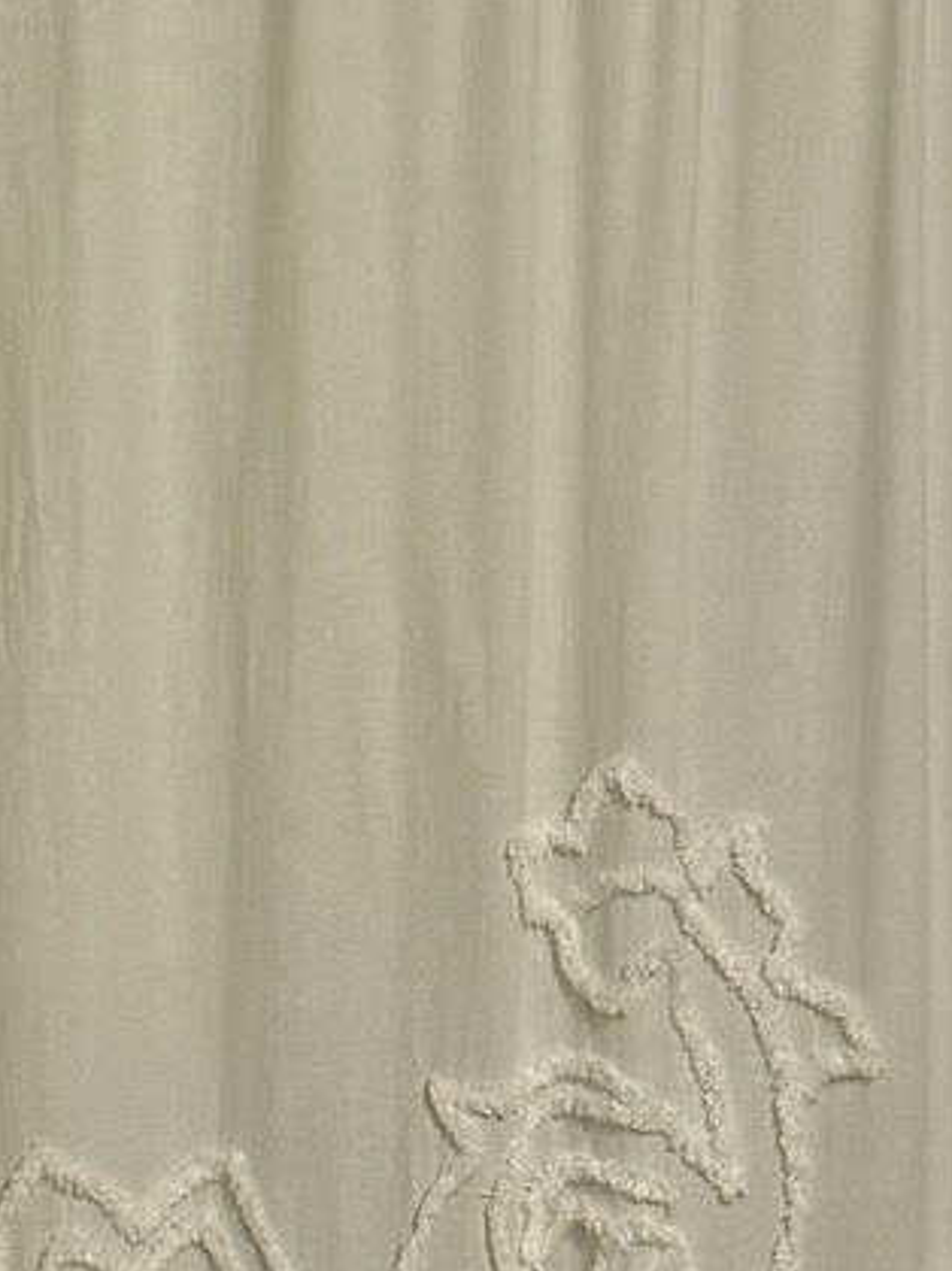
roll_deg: -1.3
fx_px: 4843
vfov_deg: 14.9
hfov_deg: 11.2
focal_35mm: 132
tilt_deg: -6.2
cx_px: 312
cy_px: 452
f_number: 1.78
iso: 200
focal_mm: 6.76
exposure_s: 1/60
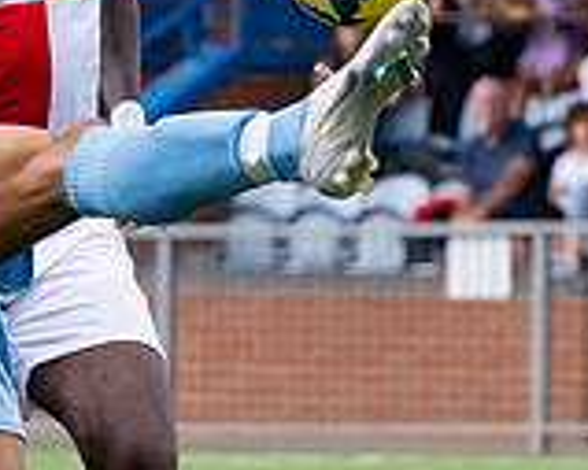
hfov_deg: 2.0
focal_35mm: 974
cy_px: 542
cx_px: -553
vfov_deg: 1.6
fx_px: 16940
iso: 400
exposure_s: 1/1250
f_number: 5
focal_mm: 150
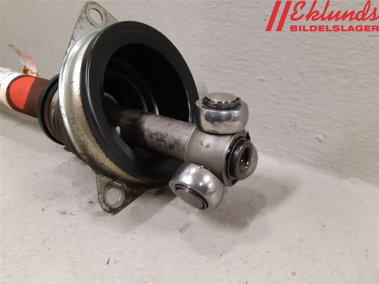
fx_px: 285
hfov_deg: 67.3
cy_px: 142
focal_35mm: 26
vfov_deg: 53.1
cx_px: 190
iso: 250
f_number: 1.7
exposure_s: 1/50
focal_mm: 3.93
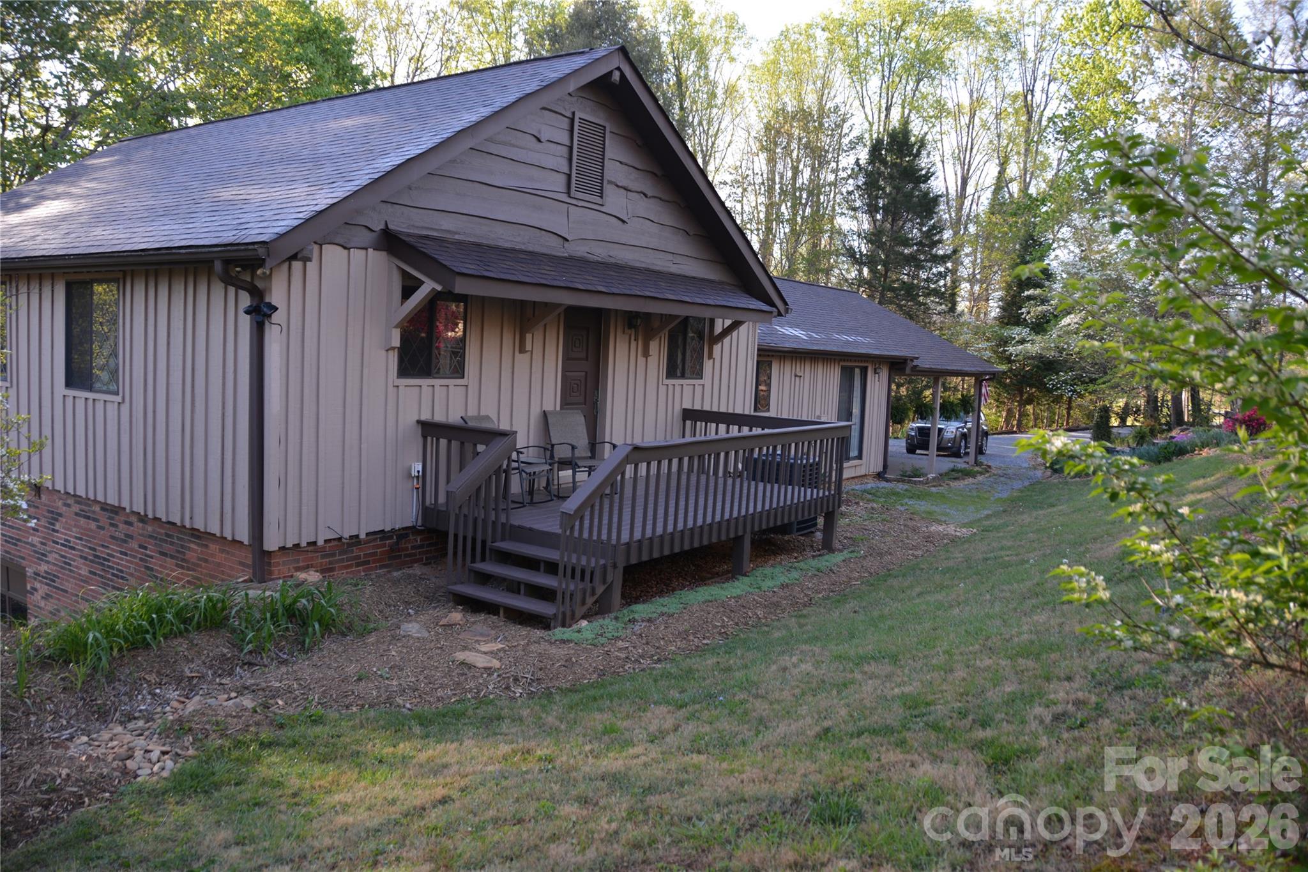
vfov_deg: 47.9
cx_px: 654
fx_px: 981
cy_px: 436
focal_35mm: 27
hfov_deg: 67.4
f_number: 3.5
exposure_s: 1/200
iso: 160
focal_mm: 18
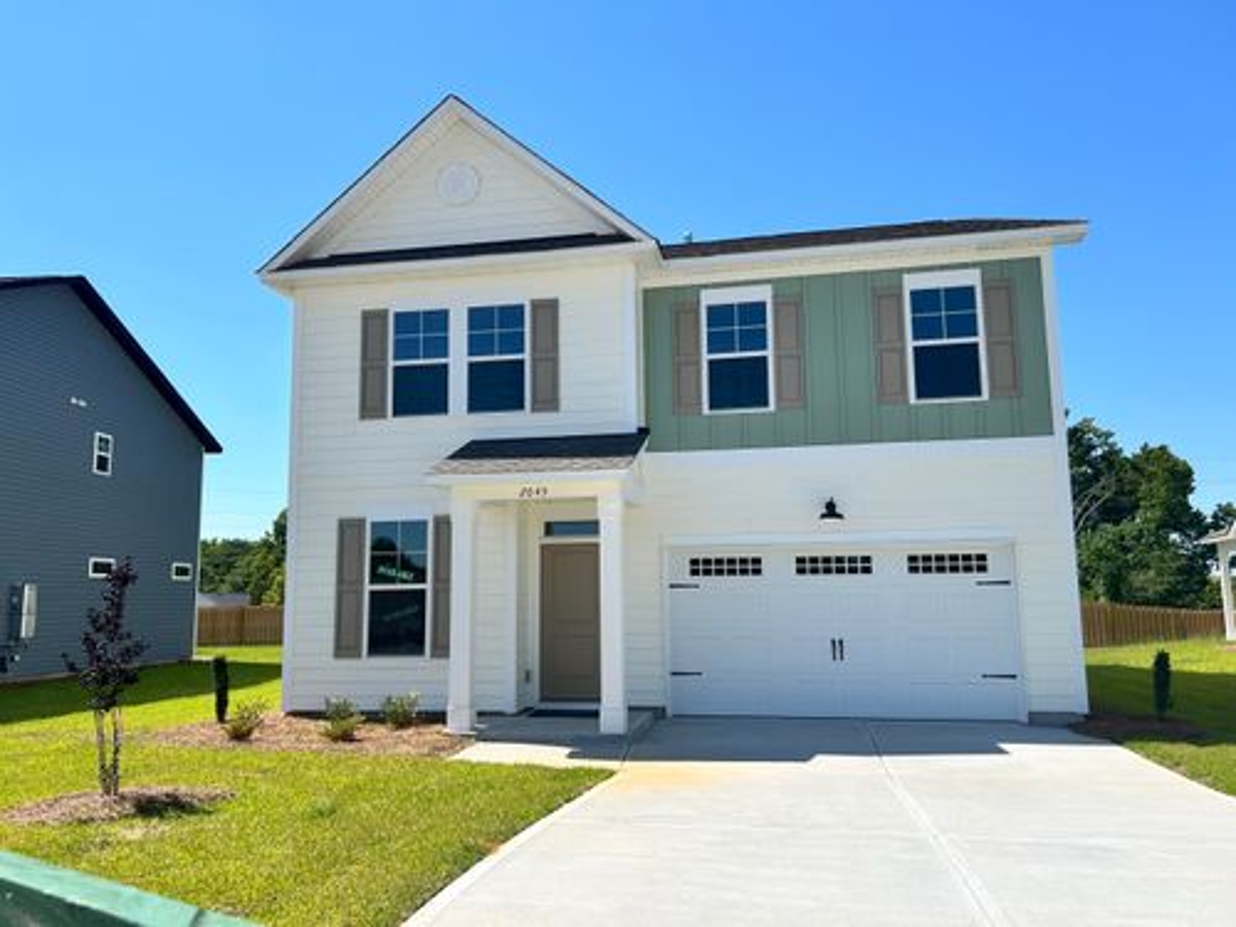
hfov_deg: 67.3
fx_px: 928
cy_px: 464
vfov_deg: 53.1
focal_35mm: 26
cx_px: 618
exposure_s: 1/4115
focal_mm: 5.7
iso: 50
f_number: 1.5
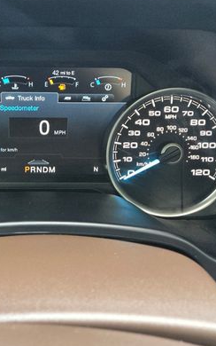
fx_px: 376
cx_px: 36
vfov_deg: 49.0
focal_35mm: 40
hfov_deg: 31.0
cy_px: 143
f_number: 1.8
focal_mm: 5.4
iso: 250
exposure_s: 1/120
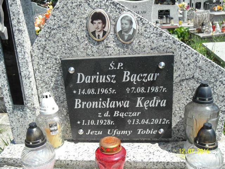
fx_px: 273
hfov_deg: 44.8
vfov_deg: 34.3
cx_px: 112
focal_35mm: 42
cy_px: 84
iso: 80
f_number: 2.2
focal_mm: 9.1
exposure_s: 1/1500
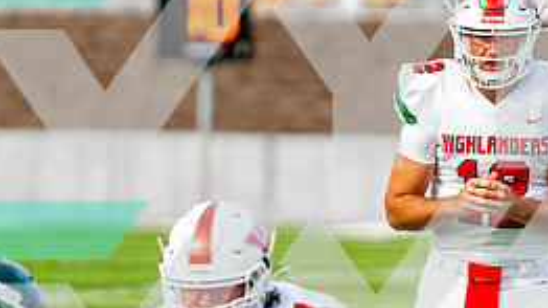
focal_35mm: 697
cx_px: 477
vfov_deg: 1.7
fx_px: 10122
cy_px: 225
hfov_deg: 3.1
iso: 400
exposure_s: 1/2000
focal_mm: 200
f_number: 2.8
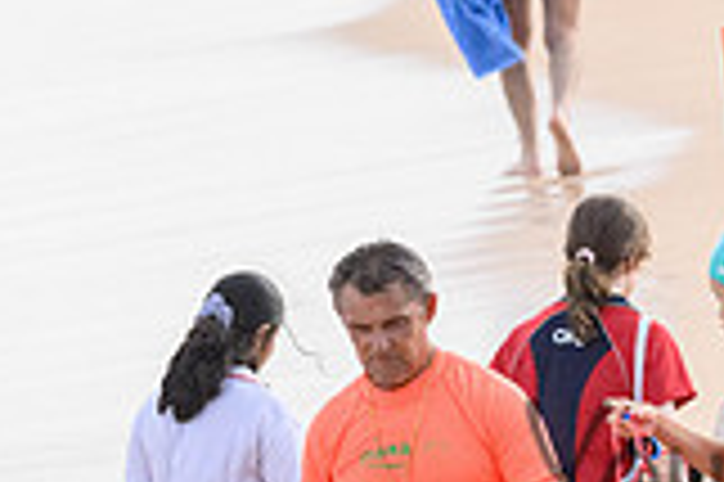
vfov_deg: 1.1
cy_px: 430
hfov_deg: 1.6
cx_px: 989
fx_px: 25374
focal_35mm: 1263
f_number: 11
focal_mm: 350
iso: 3600
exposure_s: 1/2000
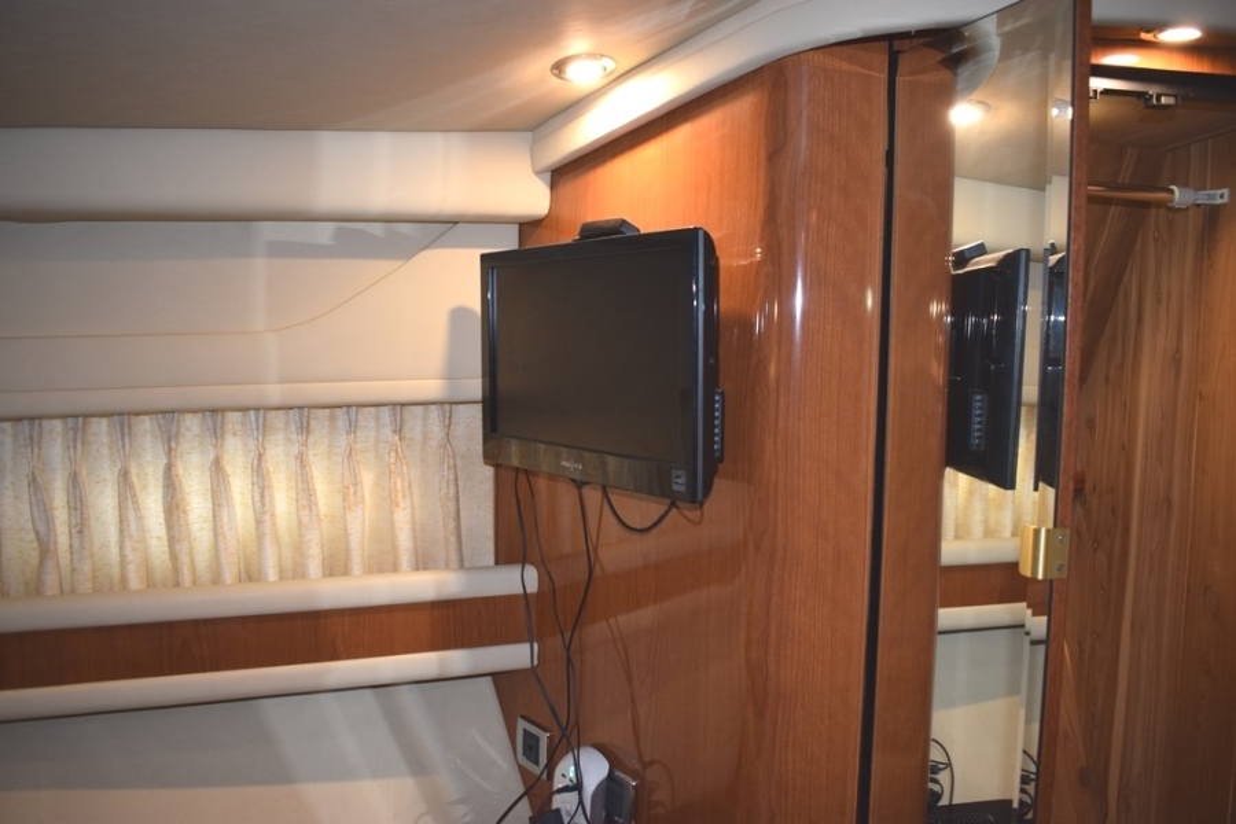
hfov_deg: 67.4
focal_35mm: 27
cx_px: 618
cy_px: 412
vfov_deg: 47.9
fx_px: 927
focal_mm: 18
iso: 1250
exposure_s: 1/60
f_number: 3.5
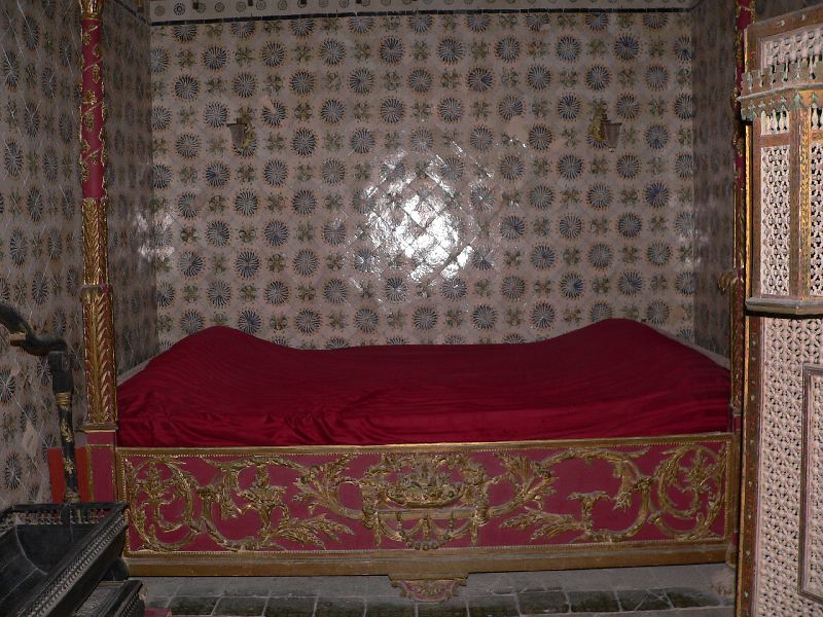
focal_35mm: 36
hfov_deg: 51.4
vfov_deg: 39.7
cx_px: 412
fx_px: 856
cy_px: 308
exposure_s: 1/60
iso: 80
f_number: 2.8
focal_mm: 6
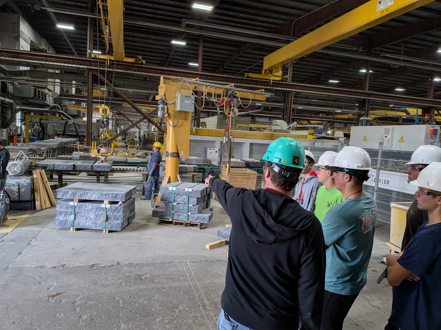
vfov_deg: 56.8
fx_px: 306
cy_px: 165
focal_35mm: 24
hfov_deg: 71.6
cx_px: 220
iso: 30
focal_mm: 4.53
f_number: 1.7
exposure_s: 1/141
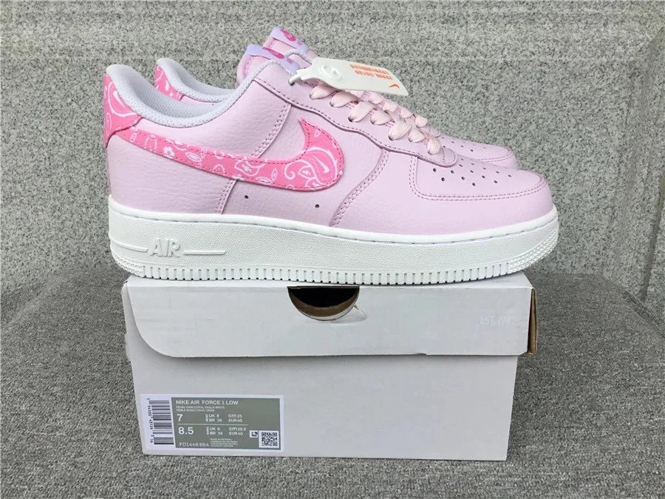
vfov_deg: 45.4
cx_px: 332
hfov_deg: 58.4
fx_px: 596
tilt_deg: -19.8
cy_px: 250
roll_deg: +0.2
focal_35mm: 31
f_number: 2.4
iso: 25
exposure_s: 1/113
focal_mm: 3.3
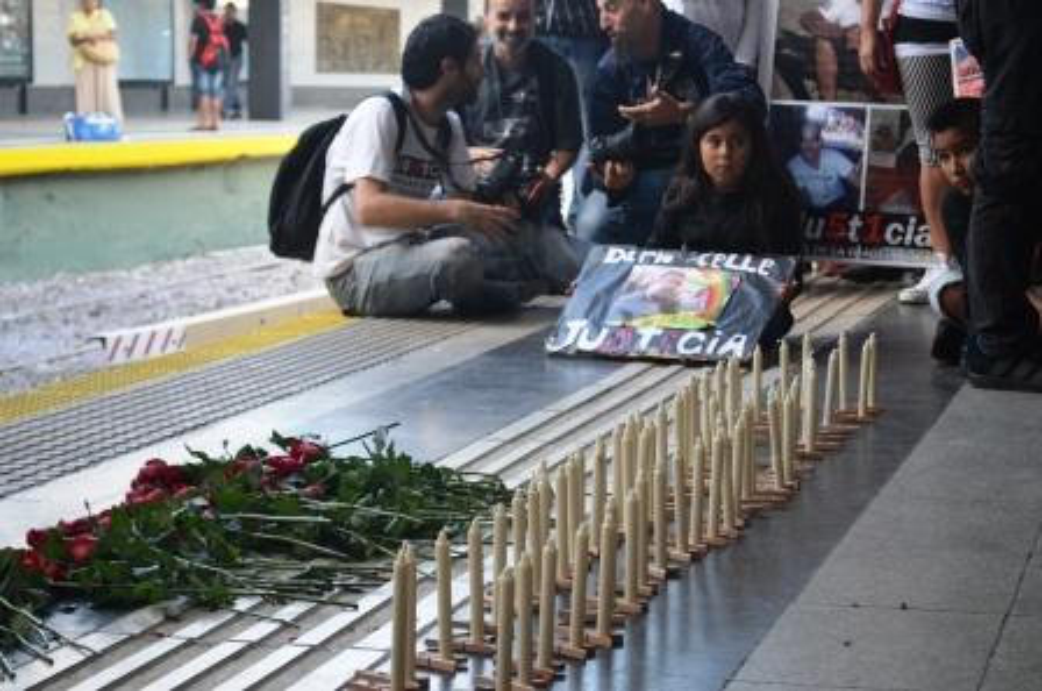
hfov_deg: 24.7
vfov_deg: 16.5
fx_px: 2384
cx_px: 521
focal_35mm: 82
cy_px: 346
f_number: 5.6
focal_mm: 55
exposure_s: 1/80
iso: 400
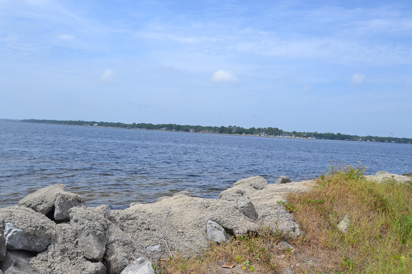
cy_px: 137
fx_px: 412
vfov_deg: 36.9
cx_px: 206
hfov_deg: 53.1
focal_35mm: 36
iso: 100
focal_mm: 24
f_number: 9
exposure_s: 1/320
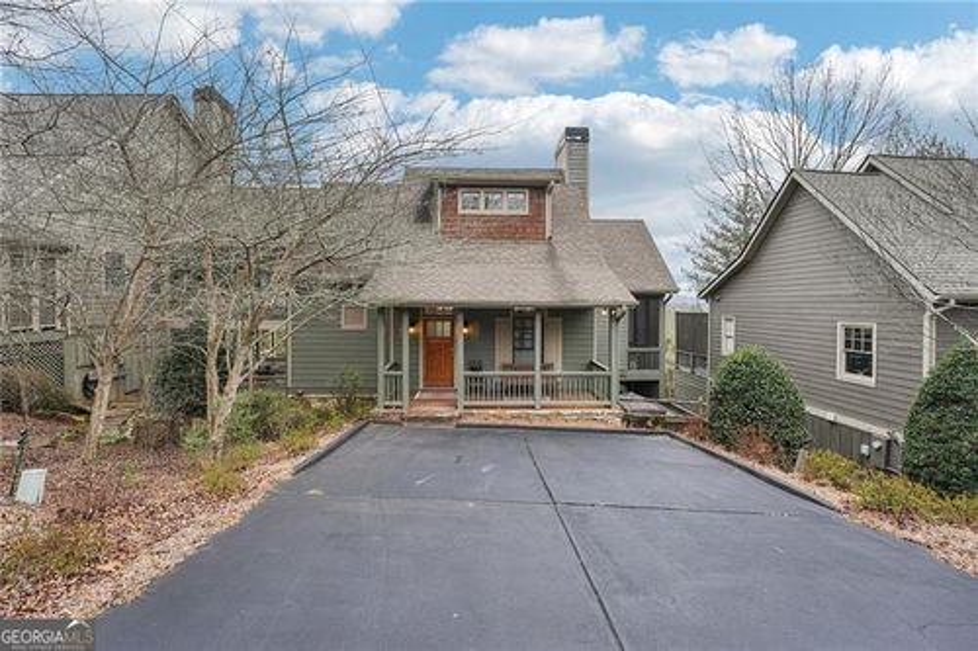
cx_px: 489
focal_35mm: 14
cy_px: 326
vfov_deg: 81.2
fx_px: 380
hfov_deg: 104.3
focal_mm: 14
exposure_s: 1/100
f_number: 8
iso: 320
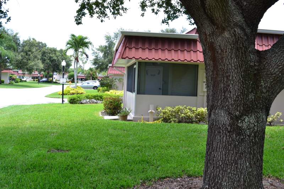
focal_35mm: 39
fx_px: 308
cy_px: 94
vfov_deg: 34.2
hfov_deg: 49.6
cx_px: 142
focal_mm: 26
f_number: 10
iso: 400
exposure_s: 1/160
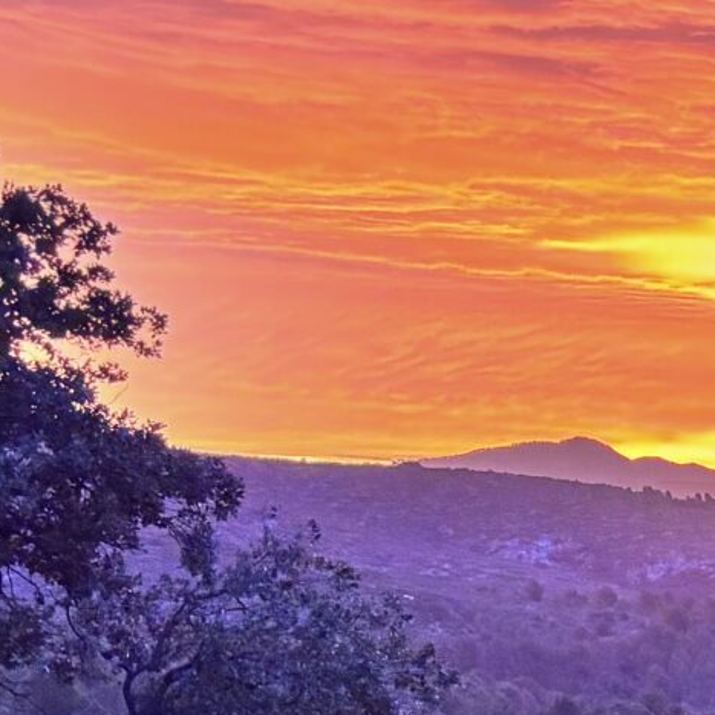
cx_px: 1660
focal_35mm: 126
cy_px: 870
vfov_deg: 13.4
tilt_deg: -6.5
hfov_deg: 11.6
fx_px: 2944
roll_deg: +1.1
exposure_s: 1/69
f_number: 1.6
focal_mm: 5.96
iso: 125
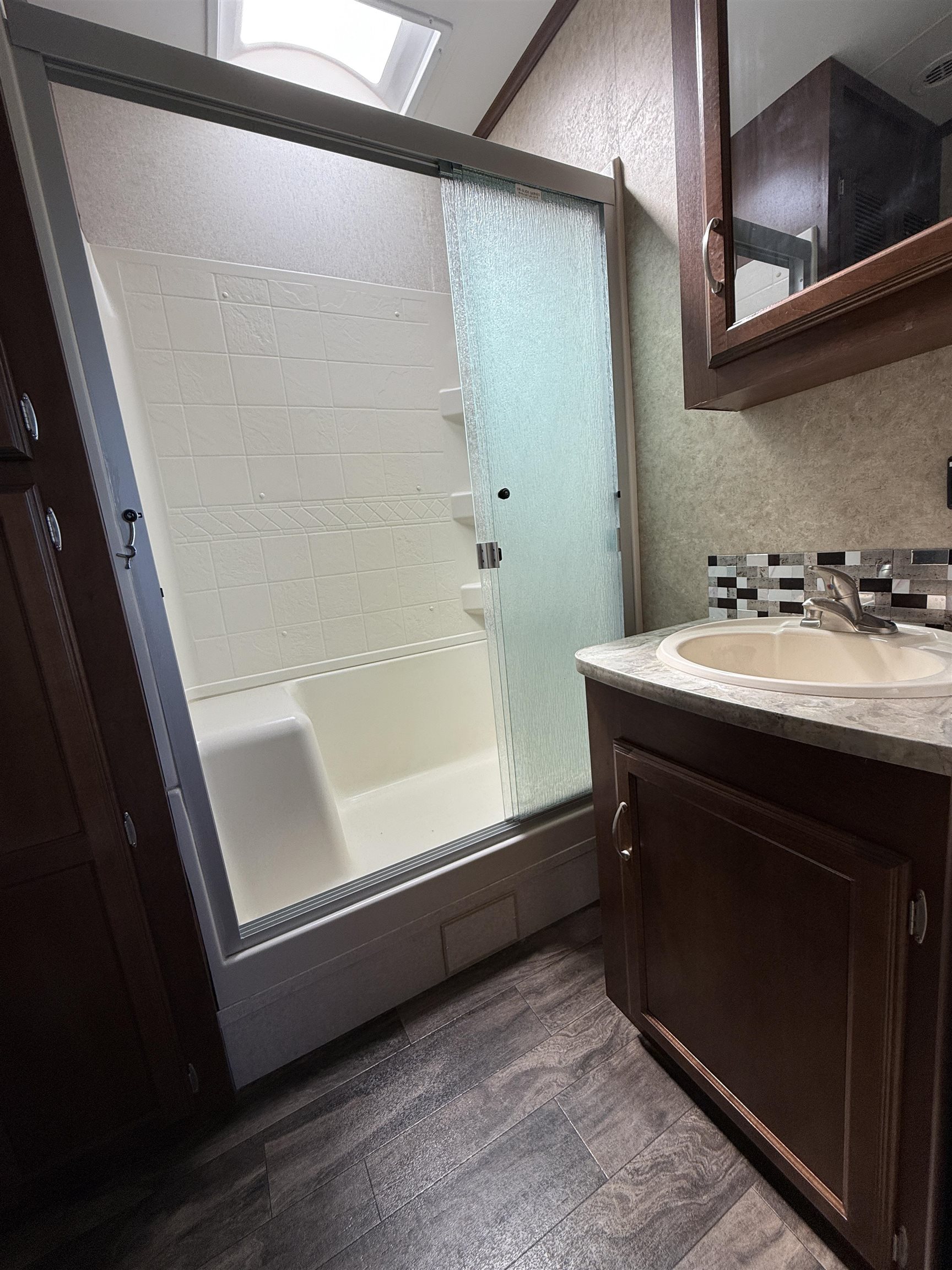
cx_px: 476
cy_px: 635
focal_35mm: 14
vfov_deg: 102.1
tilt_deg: -9.0
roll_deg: +5.7
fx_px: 513
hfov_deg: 85.7
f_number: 2.2
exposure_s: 1/99
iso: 50
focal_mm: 2.22
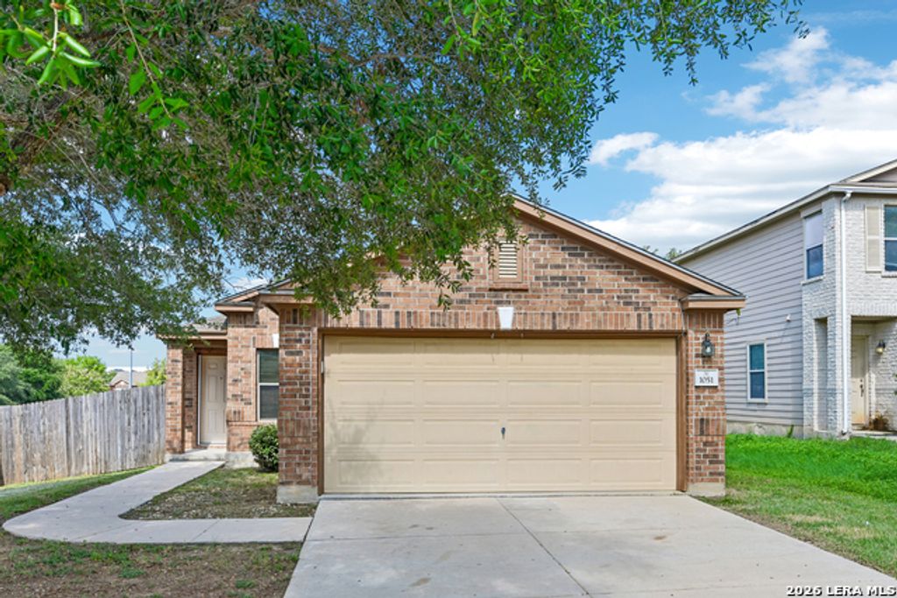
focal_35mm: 29
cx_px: 448
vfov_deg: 45.0
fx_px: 723
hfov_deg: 63.7
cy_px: 299
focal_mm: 29
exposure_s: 1/500
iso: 400
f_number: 8
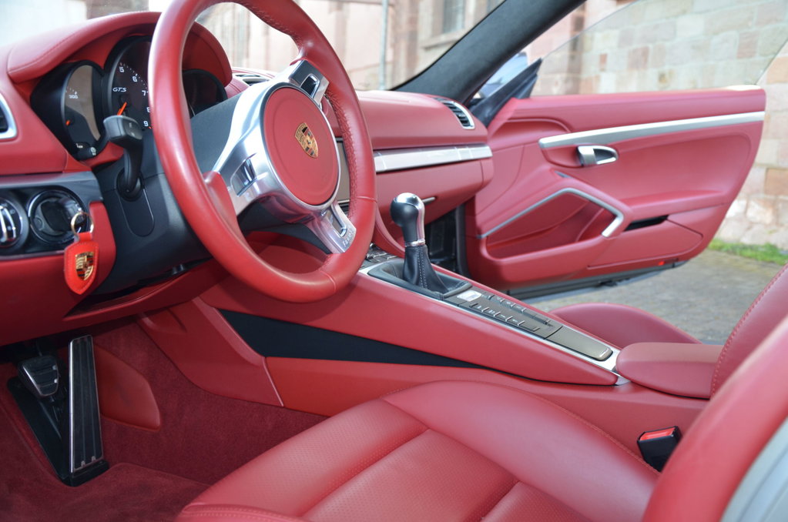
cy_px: 261
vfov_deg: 34.1
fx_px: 852
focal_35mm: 39
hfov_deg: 49.6
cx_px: 394
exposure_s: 1/125
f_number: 4
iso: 400
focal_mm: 26
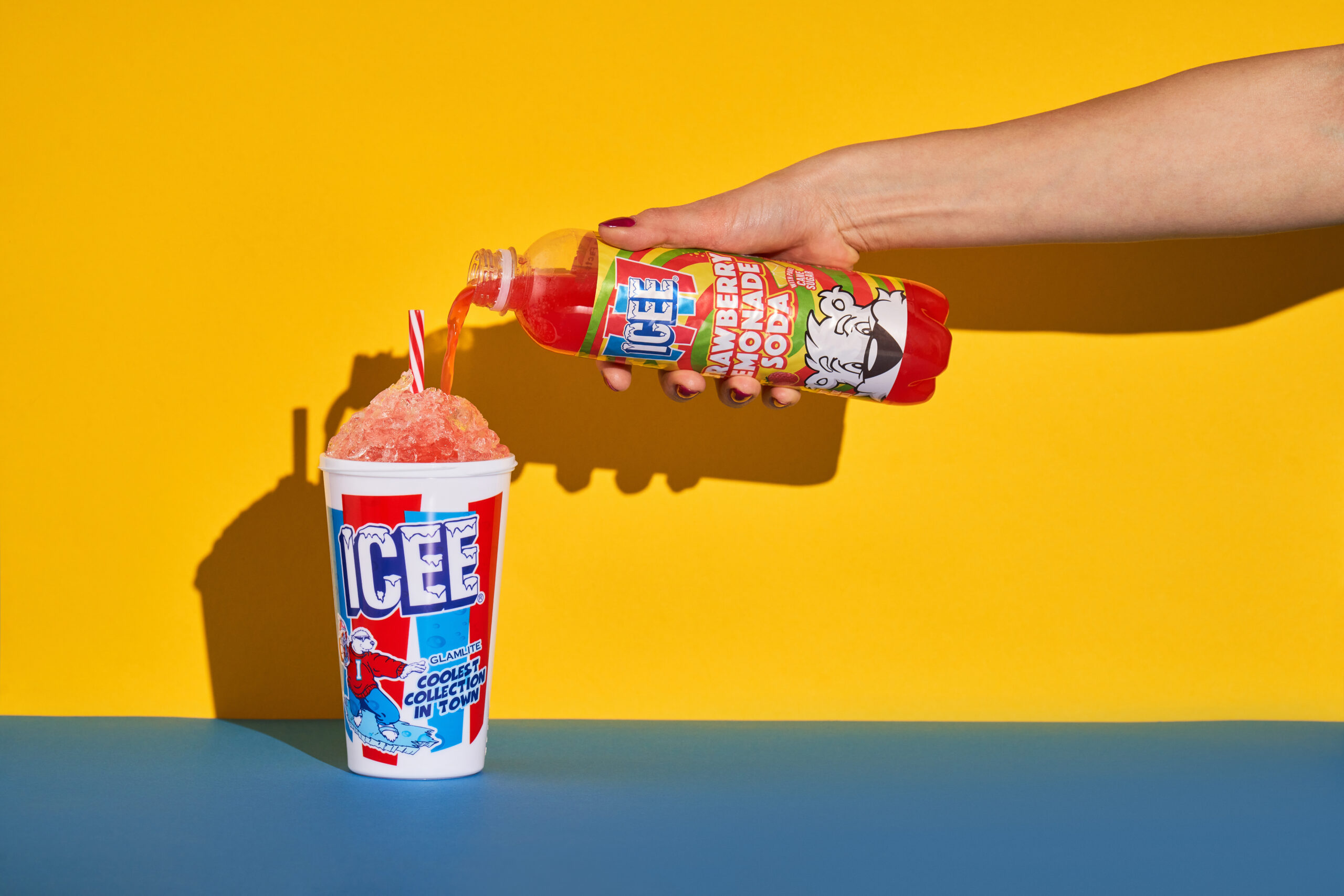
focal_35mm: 154
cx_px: 672
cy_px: 448
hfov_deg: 13.3
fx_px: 5749
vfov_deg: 8.9
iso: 320
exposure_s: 1/125
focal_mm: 154
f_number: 9
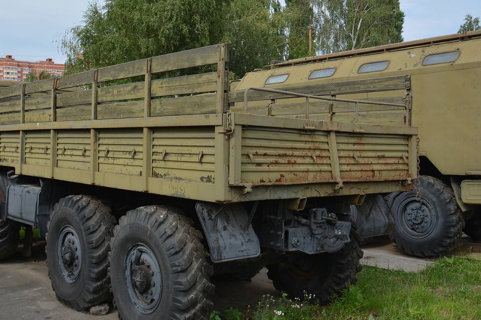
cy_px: 145
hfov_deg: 52.3
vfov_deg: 36.8
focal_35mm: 36
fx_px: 480
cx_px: 165
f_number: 8
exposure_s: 1/250
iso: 140
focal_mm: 18
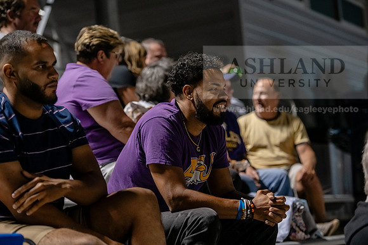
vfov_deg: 13.0
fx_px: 1074
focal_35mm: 105
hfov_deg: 19.5
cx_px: 184
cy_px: 122
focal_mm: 105
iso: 4000
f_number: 3.2
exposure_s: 1/200
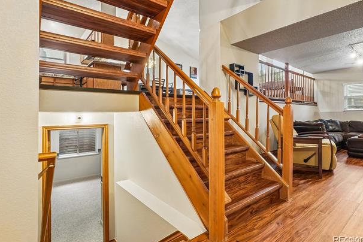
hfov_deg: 86.9
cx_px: 189
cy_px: 118
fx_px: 192
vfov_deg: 64.5
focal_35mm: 19
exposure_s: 1/4
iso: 400
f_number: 8
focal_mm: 12
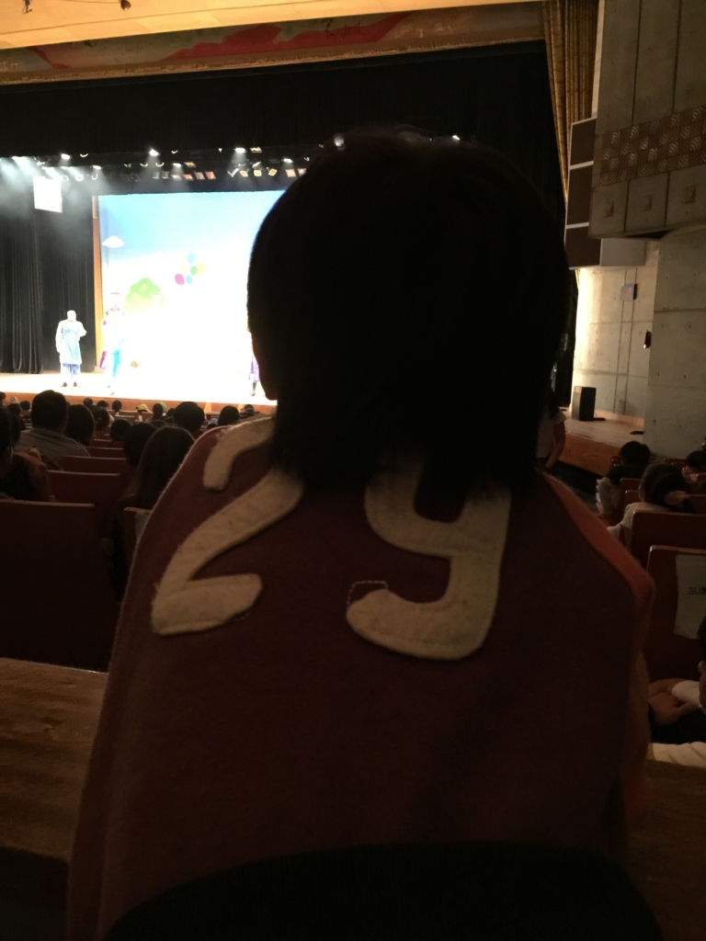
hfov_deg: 48.2
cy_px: 470
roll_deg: -0.9
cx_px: 353
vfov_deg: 61.7
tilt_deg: -5.3
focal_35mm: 29
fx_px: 789
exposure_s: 1/4
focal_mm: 4.15
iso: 125
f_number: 2.2
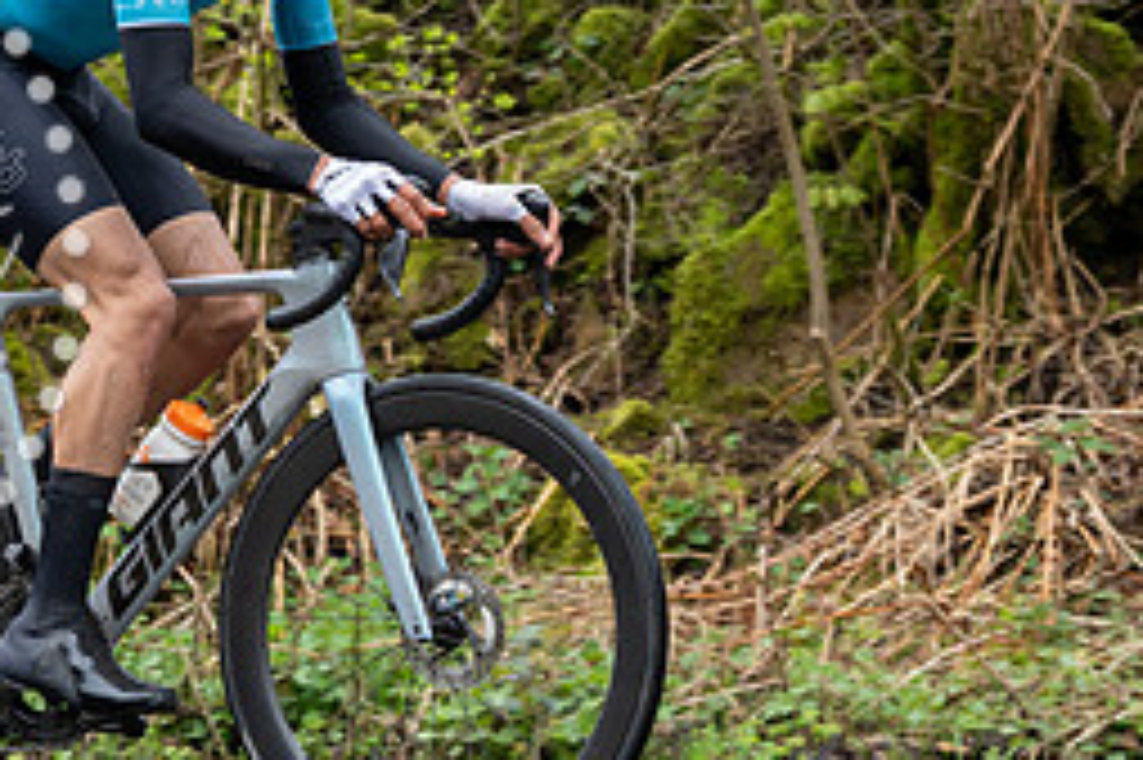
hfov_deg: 12.8
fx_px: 5077
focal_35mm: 160
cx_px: 364
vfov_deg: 8.5
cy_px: 20
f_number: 3.5
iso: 1600
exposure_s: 1/1000
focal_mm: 70
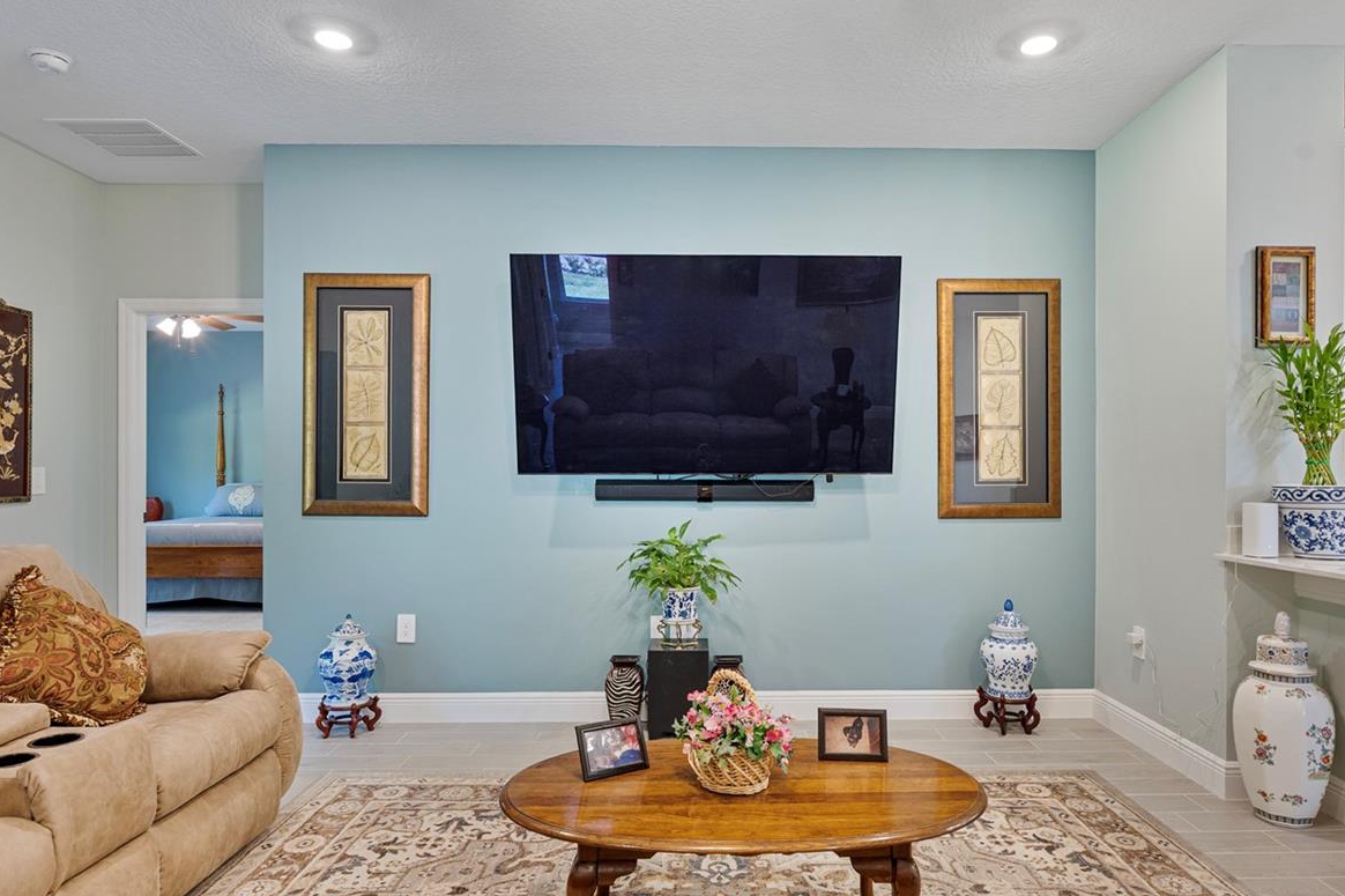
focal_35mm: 23
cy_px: 496
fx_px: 847
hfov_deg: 76.8
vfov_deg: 55.6
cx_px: 699
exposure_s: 1/1.25
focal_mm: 16.5
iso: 400
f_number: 9
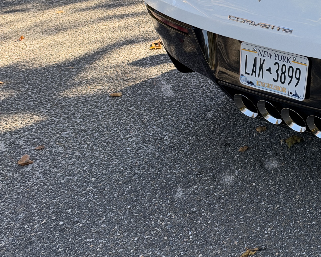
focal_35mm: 69
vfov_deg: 21.9
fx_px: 655
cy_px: 56
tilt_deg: -21.1
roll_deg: +1.7
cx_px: 471
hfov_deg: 22.8
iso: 64
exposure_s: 1/987
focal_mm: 6.93
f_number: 1.48
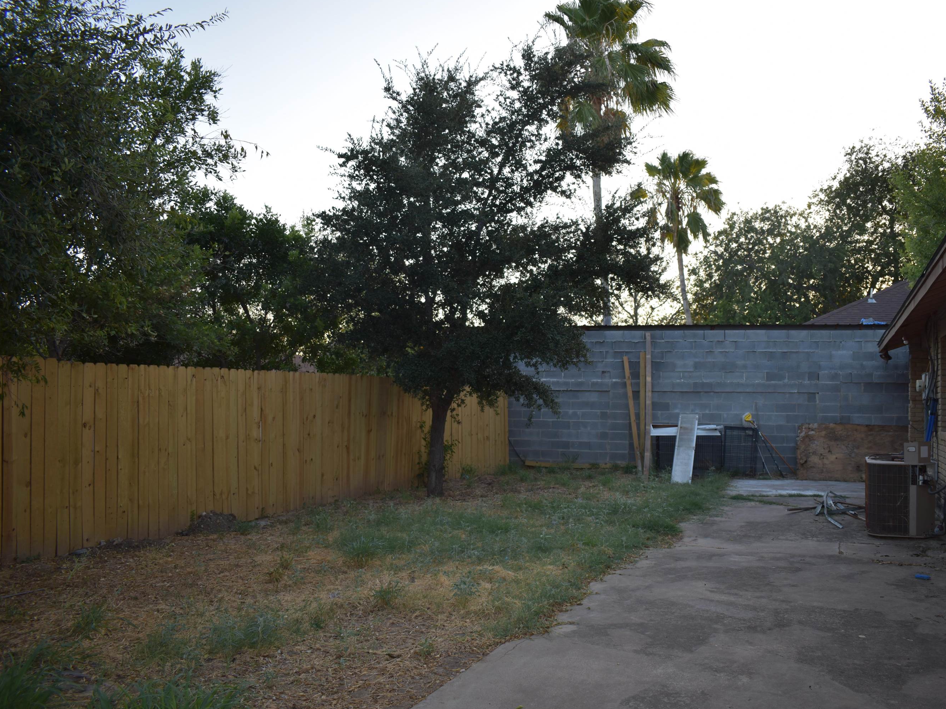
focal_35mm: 30
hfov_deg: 59.7
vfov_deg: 46.8
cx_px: 539
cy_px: 361
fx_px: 820
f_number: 3.5
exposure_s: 1/60
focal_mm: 18
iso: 100
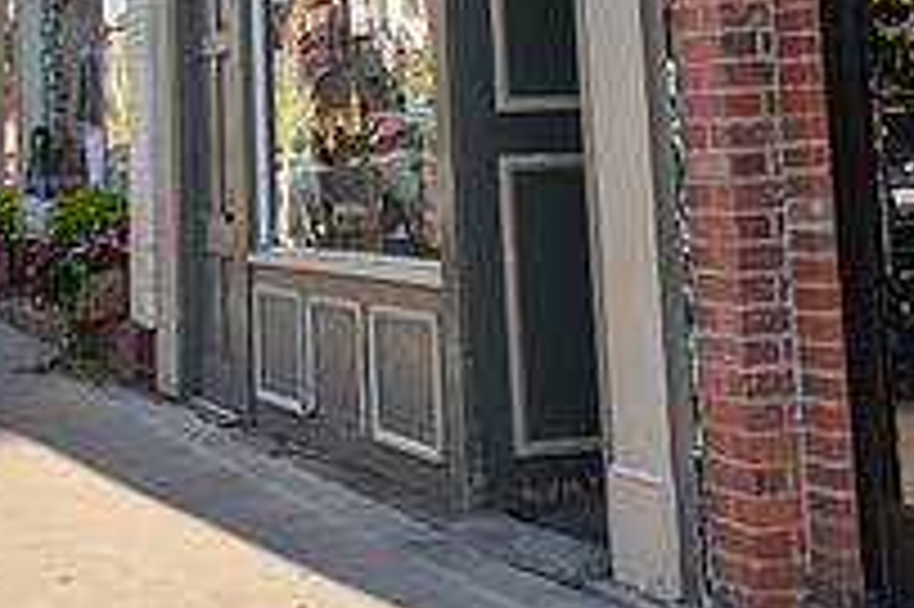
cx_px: 302
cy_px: -236
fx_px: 2106
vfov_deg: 15.4
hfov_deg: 24.4
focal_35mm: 83
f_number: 7.1
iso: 31
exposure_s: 1/50
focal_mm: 29
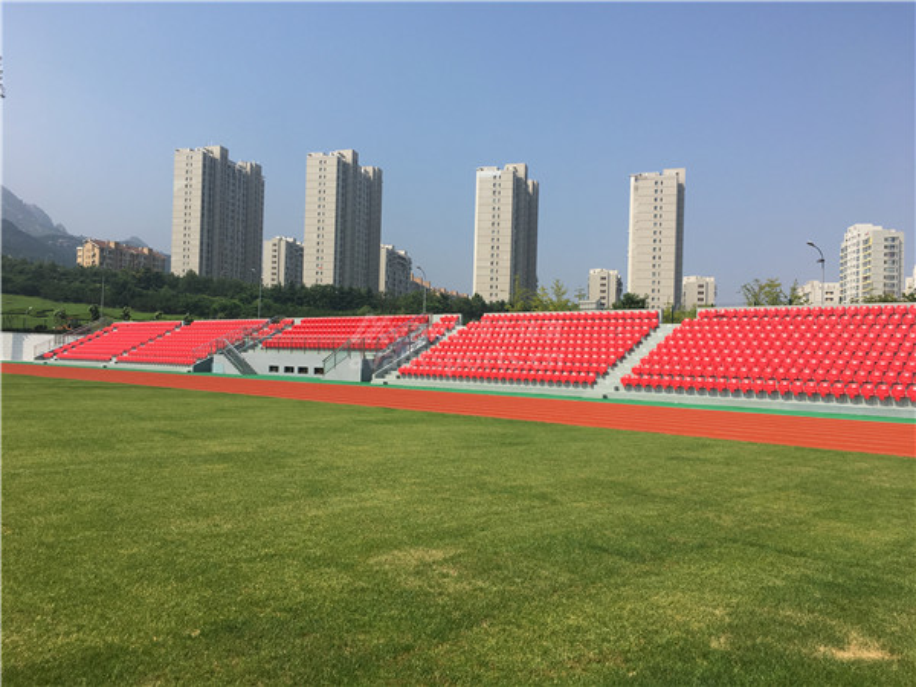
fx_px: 767
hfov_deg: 61.7
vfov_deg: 48.2
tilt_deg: +0.5
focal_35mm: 29
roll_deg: -1.2
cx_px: 458
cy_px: 344
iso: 25
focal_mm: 4.15
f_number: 2.2
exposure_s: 1/1637
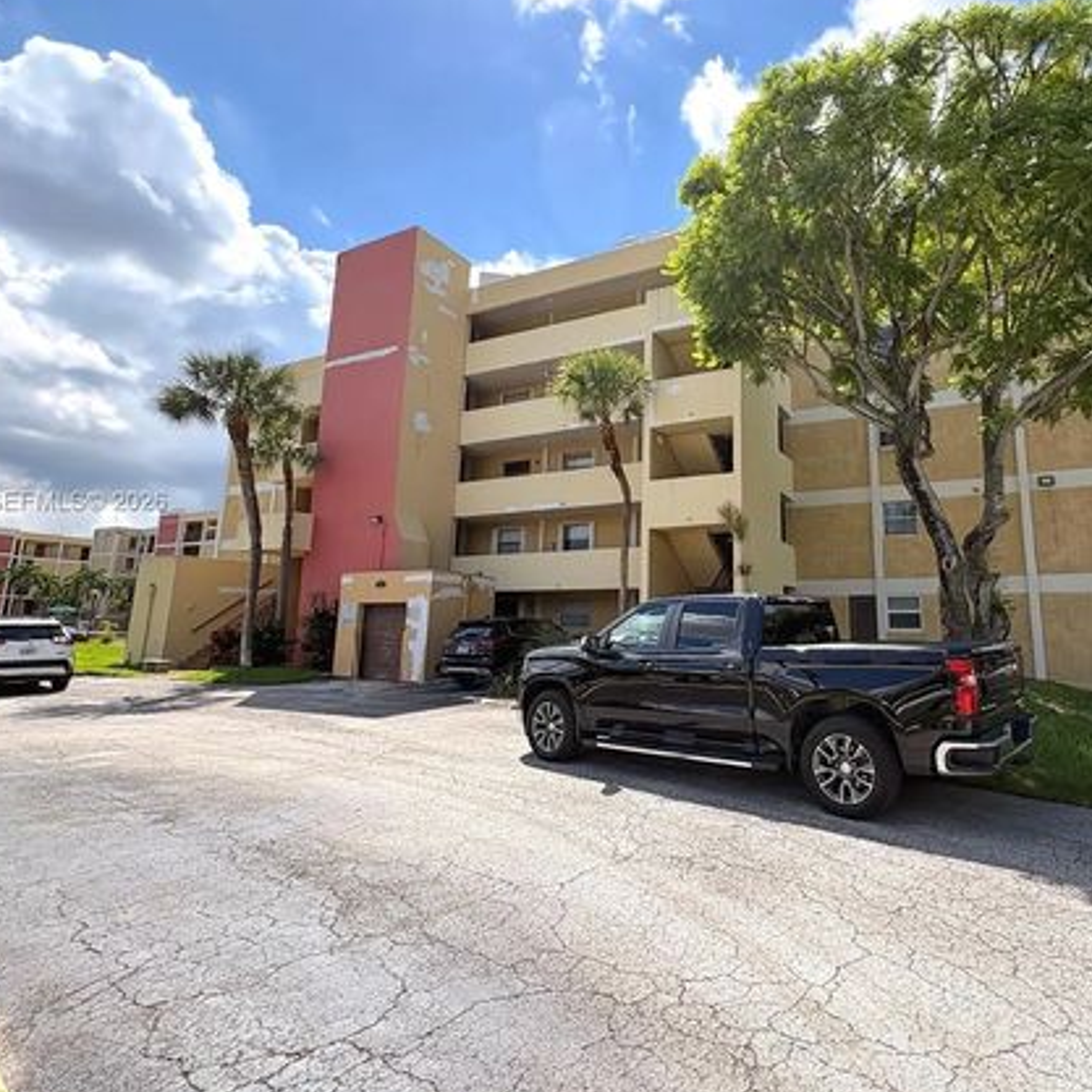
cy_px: 503
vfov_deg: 77.5
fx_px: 678
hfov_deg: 76.4
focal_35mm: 19
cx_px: 678
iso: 64
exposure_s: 1/1217
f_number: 2.2
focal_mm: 2.22
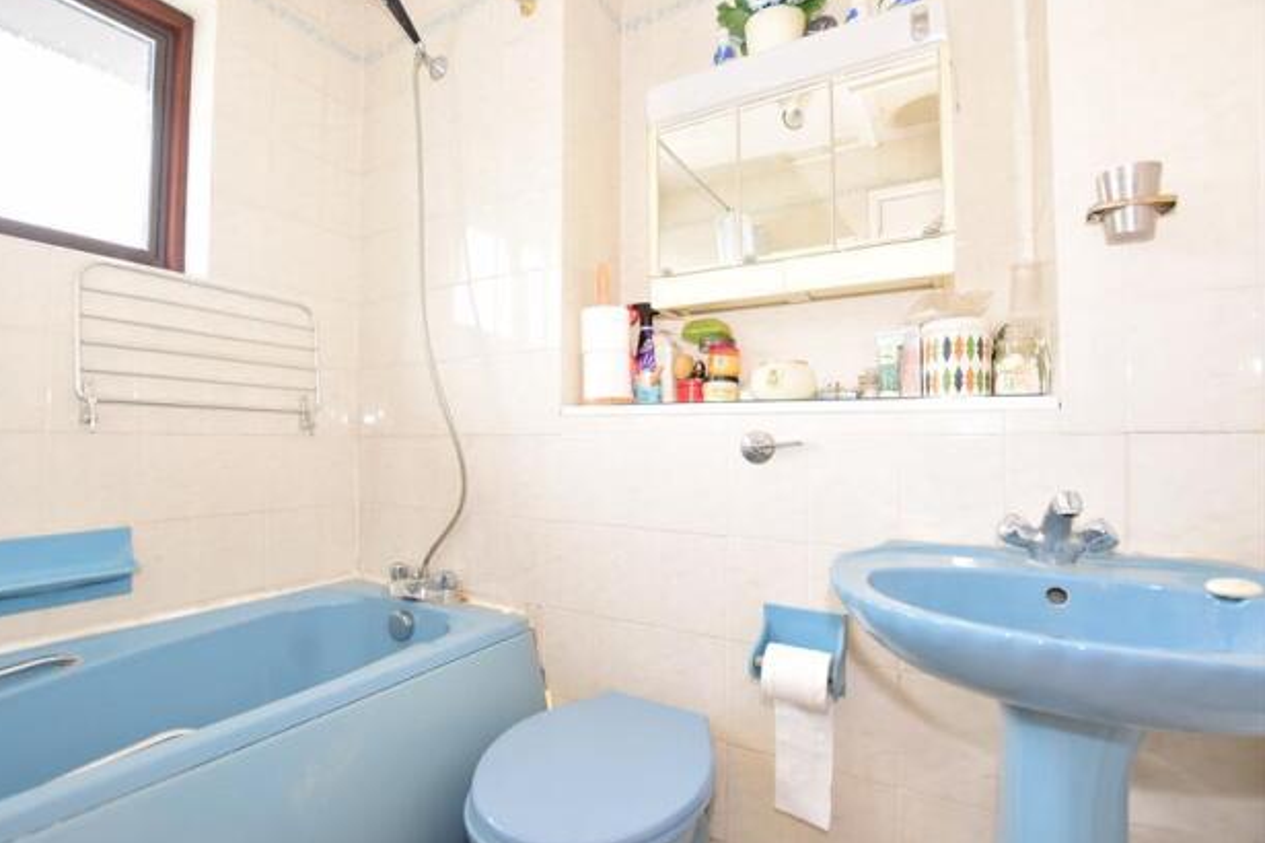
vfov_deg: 73.7
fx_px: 562
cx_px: 594
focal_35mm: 16
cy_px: 425
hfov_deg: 96.6
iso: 400
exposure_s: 1/6
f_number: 5.6
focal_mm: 10
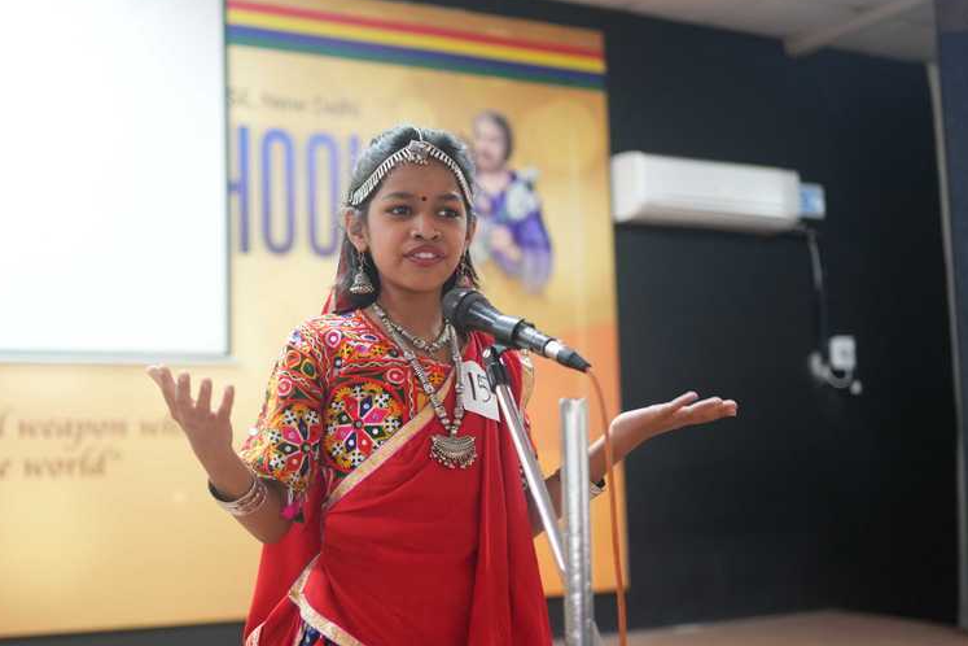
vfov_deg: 28.1
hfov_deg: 40.9
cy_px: 322
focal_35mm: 48
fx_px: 1291
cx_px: 382
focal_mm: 35
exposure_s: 1/125
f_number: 2
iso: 2000
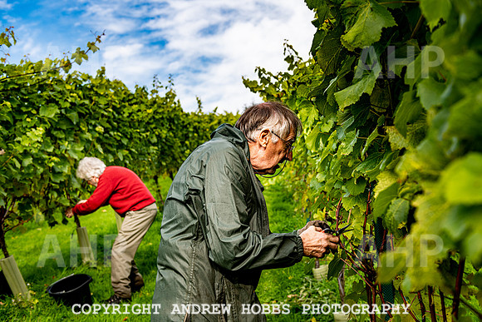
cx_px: 241
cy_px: 161
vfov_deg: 35.1
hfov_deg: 50.7
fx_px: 509
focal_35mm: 38
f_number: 4.5
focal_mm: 38
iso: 100
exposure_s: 1/640
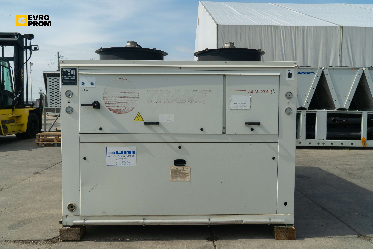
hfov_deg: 61.9
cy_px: 124
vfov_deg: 43.6
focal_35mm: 30
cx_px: 186
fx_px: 311
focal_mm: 30
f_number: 11
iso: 160
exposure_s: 1/200
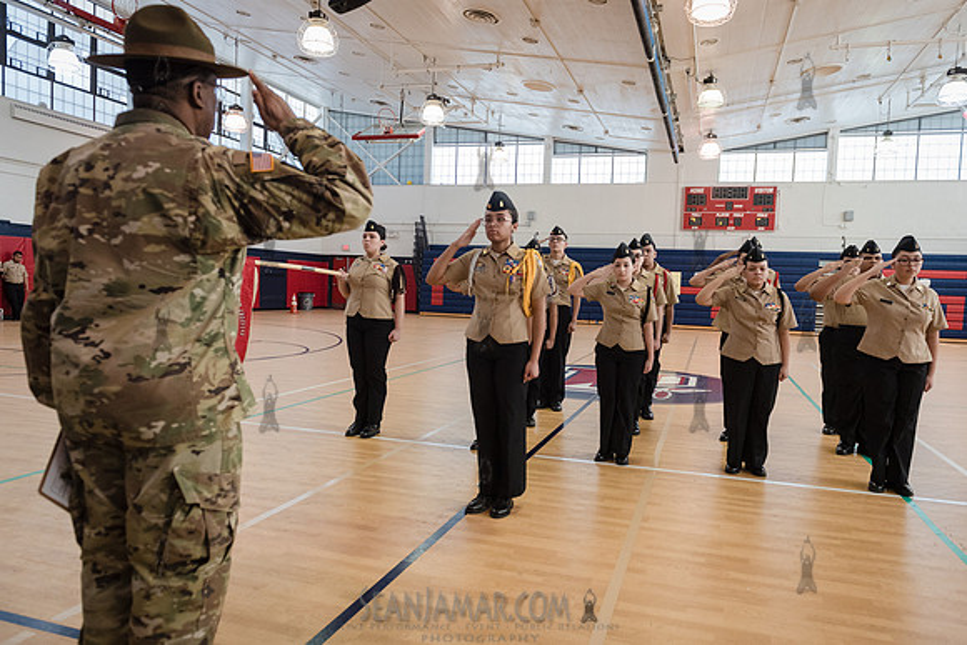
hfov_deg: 70.9
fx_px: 679
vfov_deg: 50.8
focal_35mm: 25
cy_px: 323
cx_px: 498
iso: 2000
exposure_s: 1/400
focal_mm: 24
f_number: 4
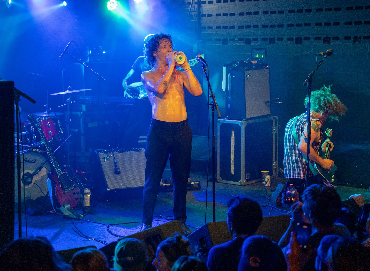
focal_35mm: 83
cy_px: 120
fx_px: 880
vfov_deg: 17.5
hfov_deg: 23.7
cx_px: 144
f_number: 2.8
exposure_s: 1/80
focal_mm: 70
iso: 5000
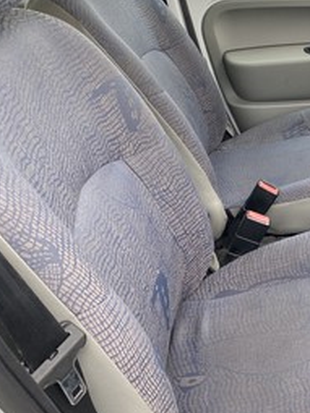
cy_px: 164
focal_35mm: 52
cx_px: 365
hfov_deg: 25.4
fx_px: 621
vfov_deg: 36.7
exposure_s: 1/100
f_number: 1.8
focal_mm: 4.25
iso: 125
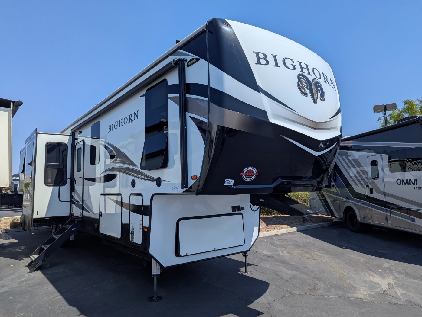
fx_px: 293
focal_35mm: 24
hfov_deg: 71.5
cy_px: 158
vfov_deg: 56.9
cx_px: 211
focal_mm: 6.81
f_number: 1.85
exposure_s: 1/3650
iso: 44
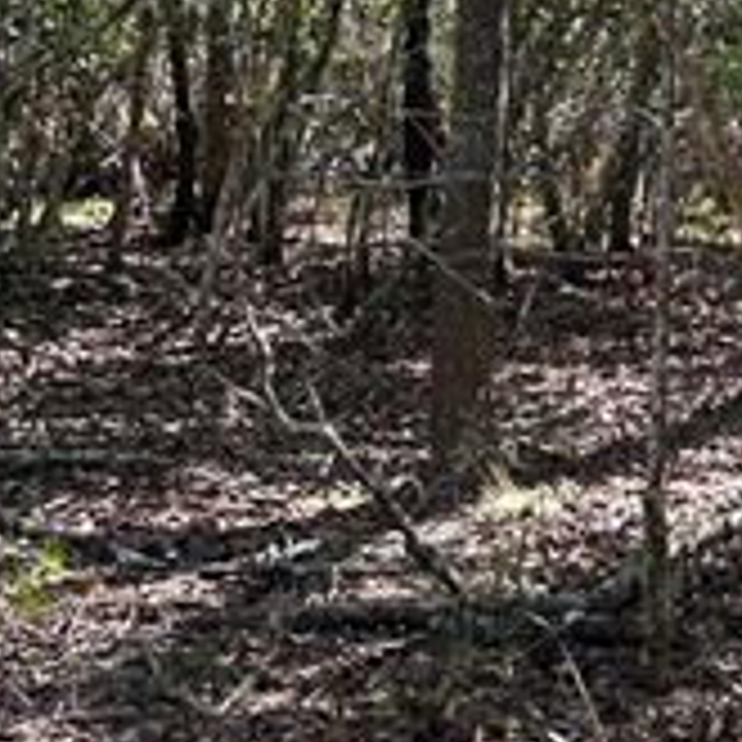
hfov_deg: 15.9
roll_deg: -2.7
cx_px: 800
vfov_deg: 16.3
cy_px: 306
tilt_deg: -7.1
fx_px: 2595
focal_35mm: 107
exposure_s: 1/370
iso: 50
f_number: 1.5
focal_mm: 5.7
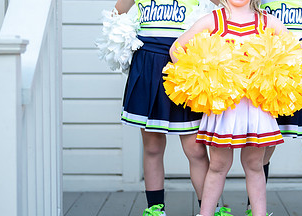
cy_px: 50
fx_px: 1030
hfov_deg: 16.5
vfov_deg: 11.9
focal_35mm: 120
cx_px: 260
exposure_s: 1/1250
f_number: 1.2
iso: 100
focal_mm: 50
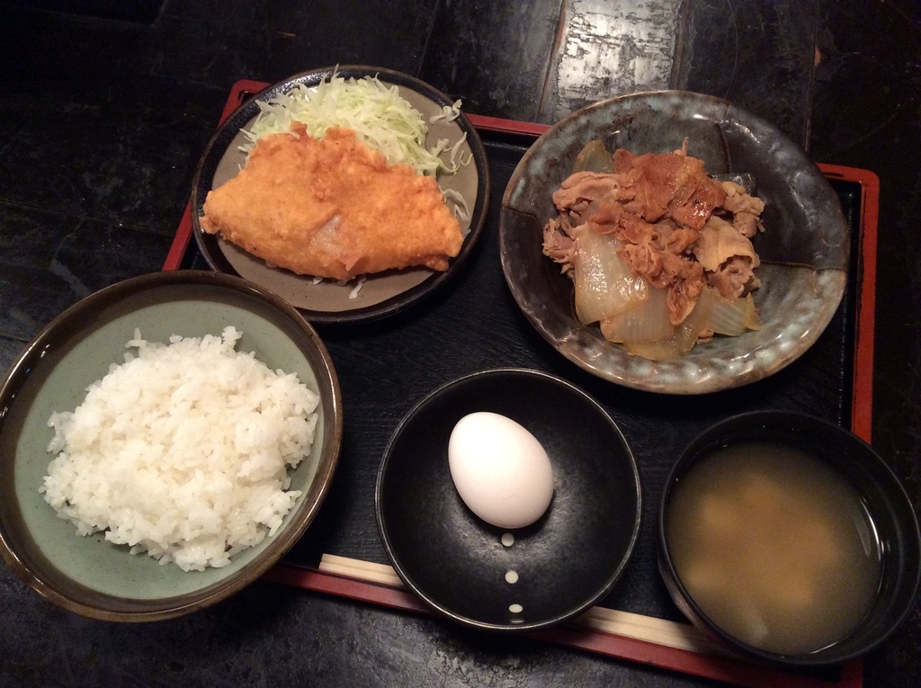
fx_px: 850
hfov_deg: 56.9
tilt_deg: -66.8
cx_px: 460
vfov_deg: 44.1
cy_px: 344
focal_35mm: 32
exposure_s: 1/24
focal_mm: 3.3
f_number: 2.4
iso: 250
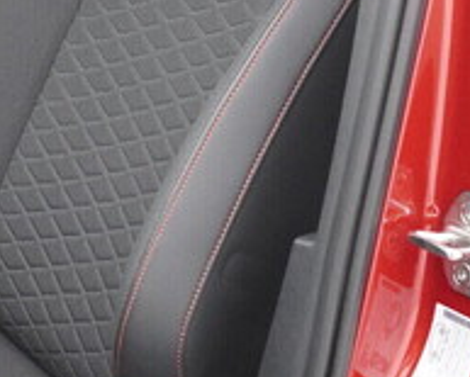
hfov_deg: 18.9
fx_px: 1337
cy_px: -2
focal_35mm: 96
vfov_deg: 15.8
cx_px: -78
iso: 6400
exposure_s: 1/250
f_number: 5.6
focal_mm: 24
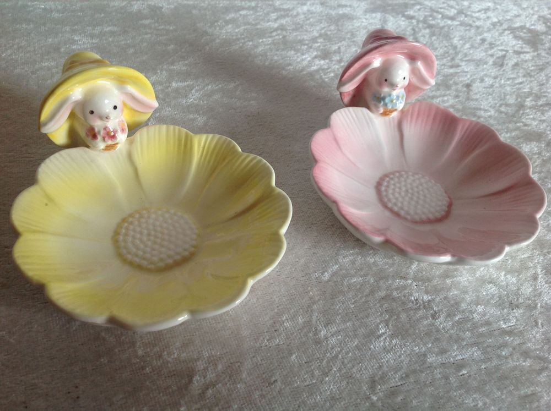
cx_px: 276
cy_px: 206
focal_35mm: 35
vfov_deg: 40.6
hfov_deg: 52.7
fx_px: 556
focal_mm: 4.28
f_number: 2.4
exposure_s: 1/40
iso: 64
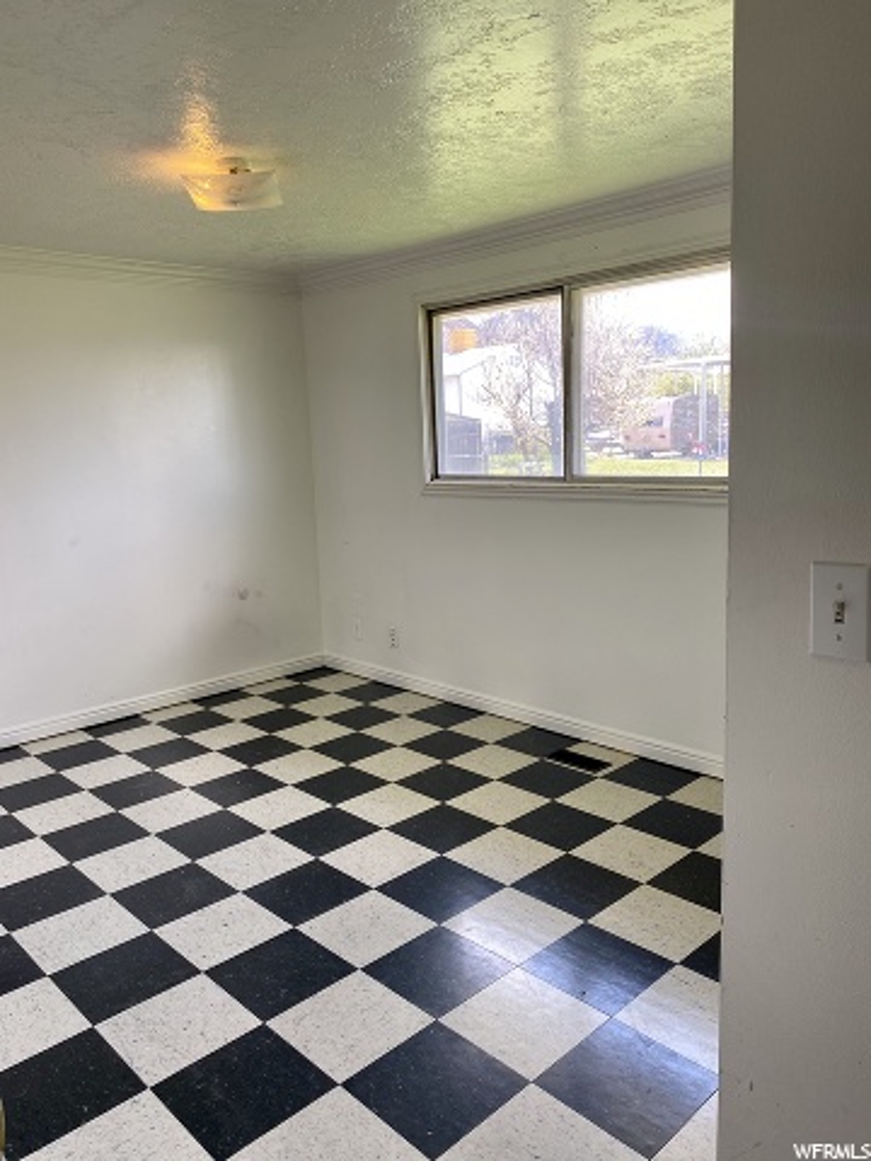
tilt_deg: -8.3
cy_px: 580
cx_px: 436
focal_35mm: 26
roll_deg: +2.0
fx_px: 872
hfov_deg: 53.1
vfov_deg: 67.3
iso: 40
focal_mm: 4.25
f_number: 1.8
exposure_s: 1/122
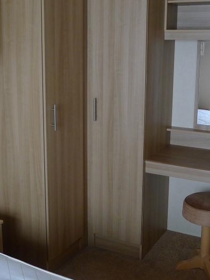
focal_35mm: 45
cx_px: 127
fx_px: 364
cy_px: 121
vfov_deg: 42.0
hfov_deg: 32.1
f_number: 2
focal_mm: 5.1
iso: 160
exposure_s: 1/60
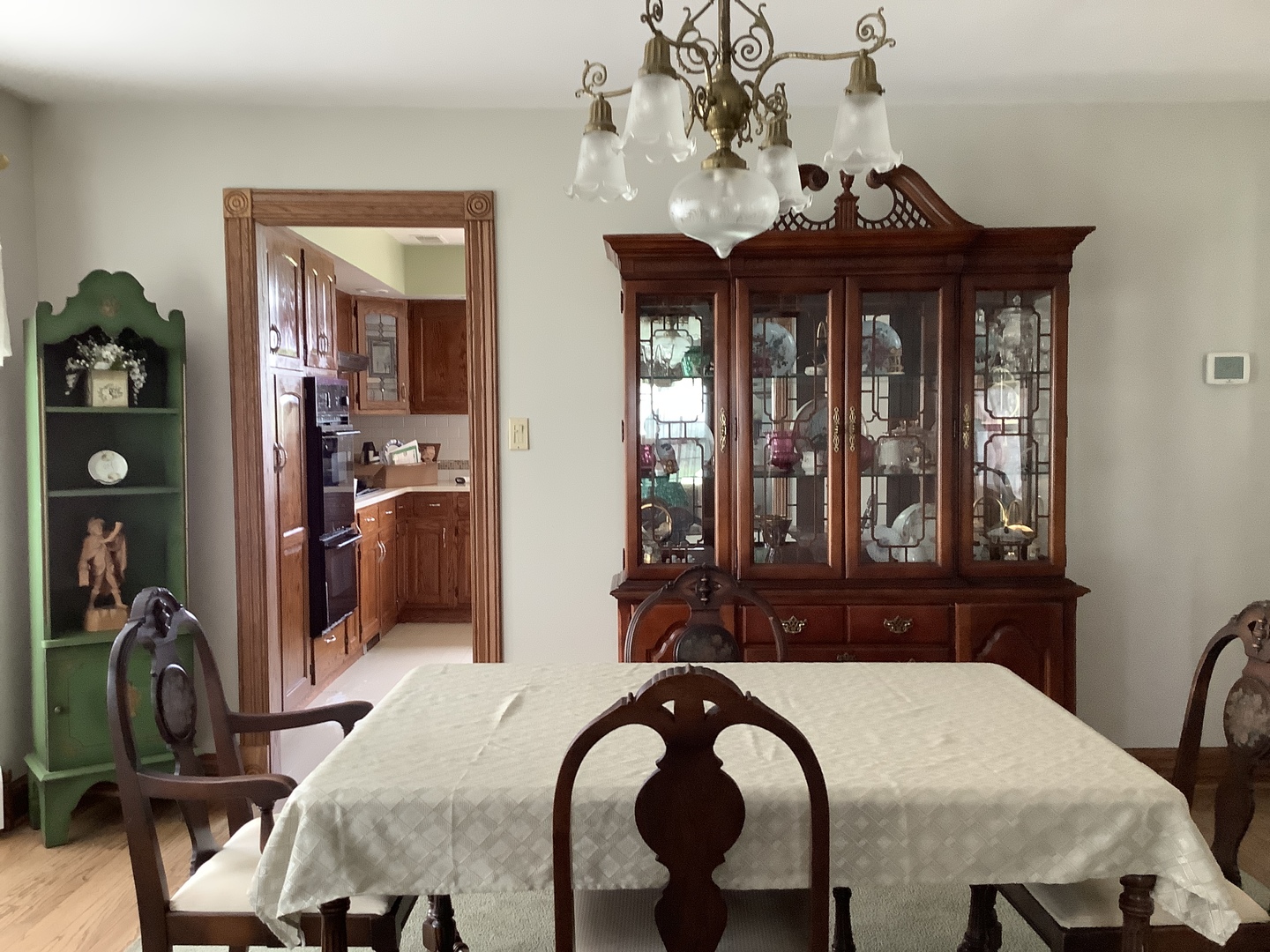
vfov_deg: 45.4
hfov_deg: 58.4
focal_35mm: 31
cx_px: 635
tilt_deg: -4.5
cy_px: 476
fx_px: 1137
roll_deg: +0.2
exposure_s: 1/60
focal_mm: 3.3
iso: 250
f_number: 2.4
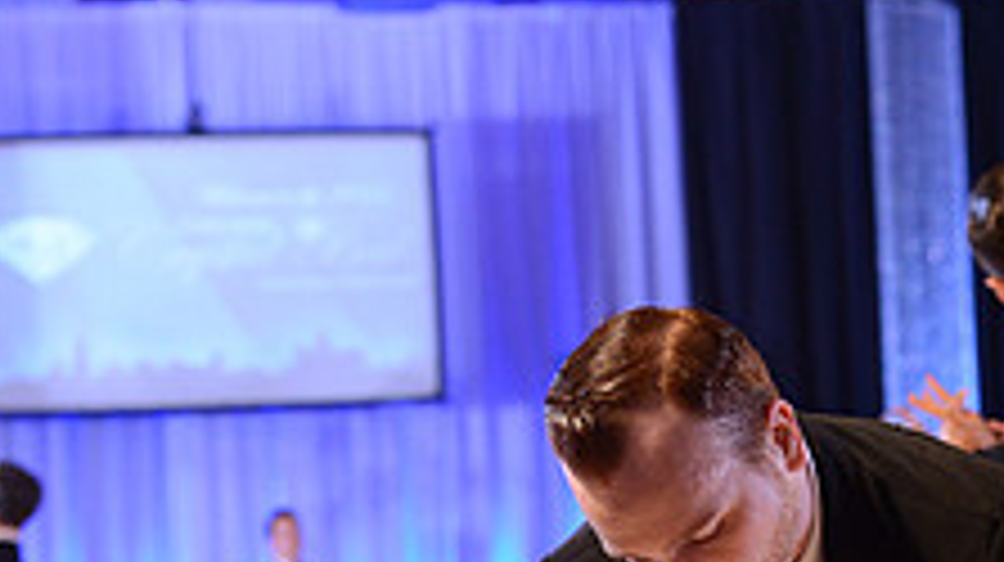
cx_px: 772
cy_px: 845
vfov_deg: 4.3
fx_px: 7395
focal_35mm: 278
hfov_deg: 7.8
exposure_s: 1/250
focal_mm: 102
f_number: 4.5
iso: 2000
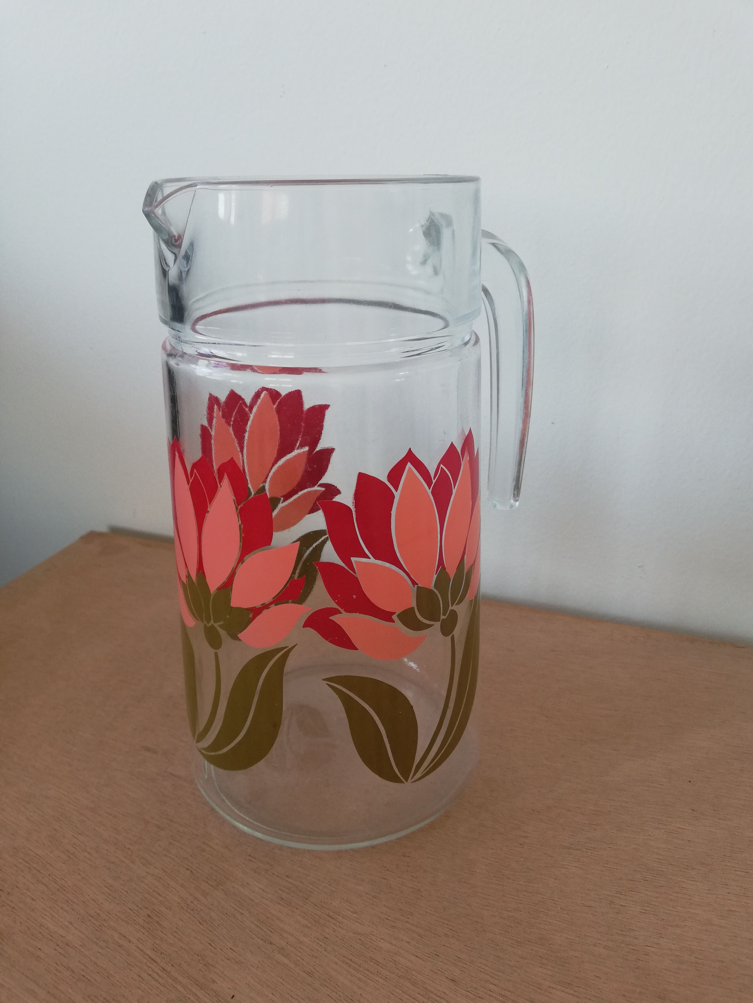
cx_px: 376
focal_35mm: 26
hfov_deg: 53.1
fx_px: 754
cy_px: 502
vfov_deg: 67.3
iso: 100
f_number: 2.2
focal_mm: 3.81
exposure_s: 1/50
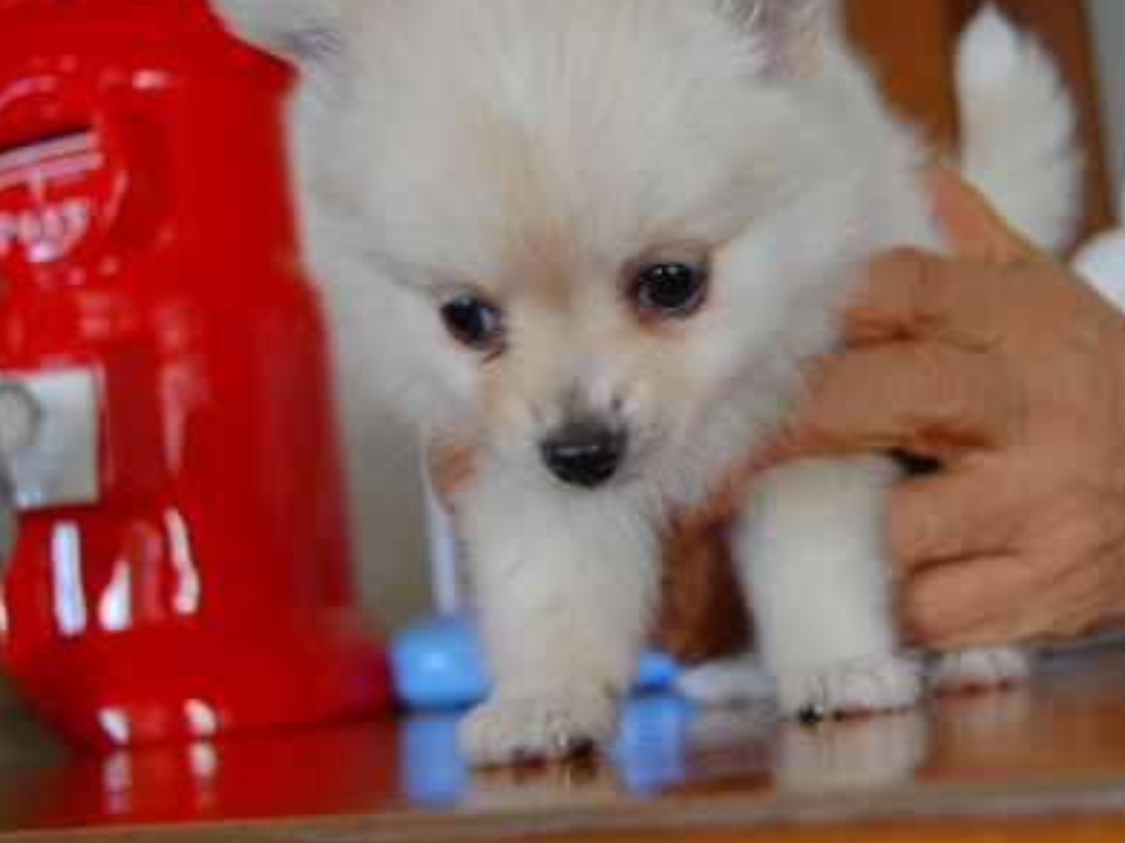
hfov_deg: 32.6
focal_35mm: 59
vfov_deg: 24.8
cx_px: 668
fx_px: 1917
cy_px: 371
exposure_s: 1/60
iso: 640
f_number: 4.5
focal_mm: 32
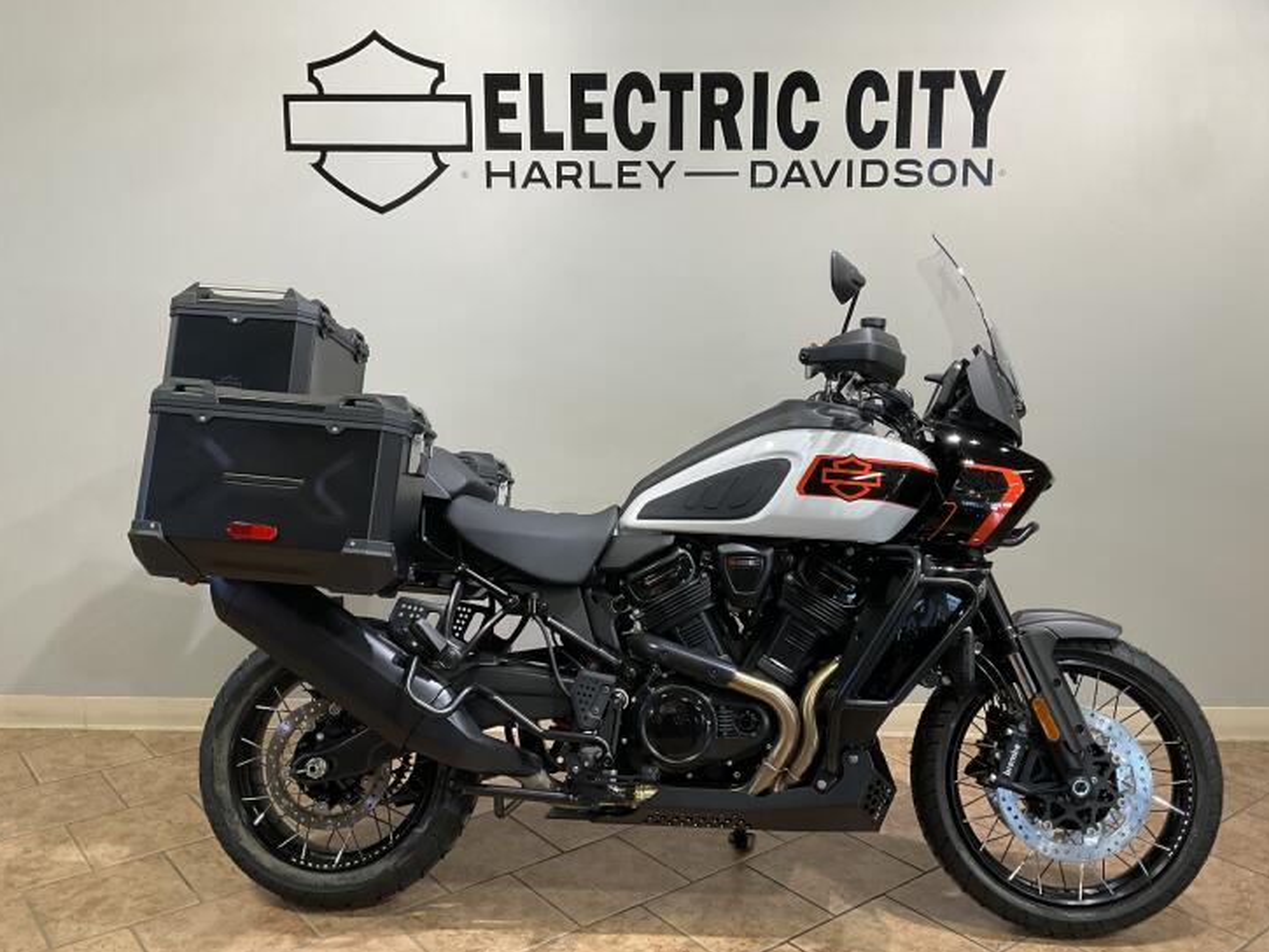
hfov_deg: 56.8
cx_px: 662
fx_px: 1173
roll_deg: -0.4
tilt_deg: -10.1
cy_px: 480
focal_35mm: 32
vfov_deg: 44.2
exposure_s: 1/60
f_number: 1.8
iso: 64
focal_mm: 3
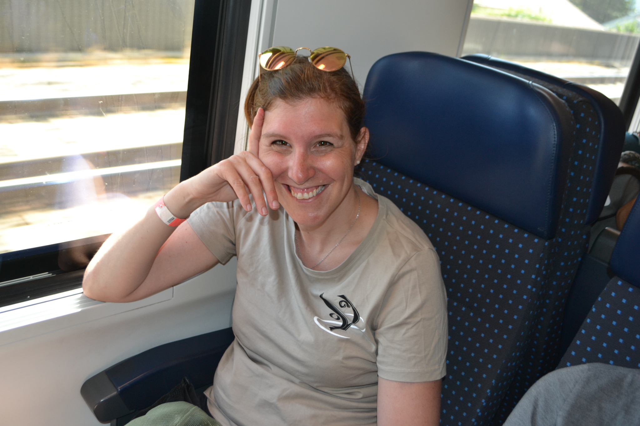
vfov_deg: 36.9
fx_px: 640
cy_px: 213
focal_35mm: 36
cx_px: 320
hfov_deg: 53.1
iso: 320
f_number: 4
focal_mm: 24
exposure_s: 1/125
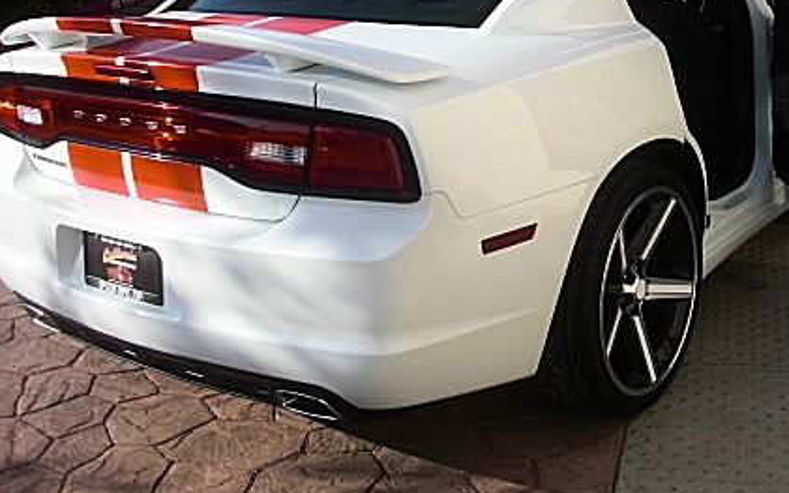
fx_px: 1247
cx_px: 568
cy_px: 111
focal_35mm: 58
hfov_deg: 34.5
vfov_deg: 22.1
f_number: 2.8
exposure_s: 1/800
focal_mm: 6.3
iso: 50
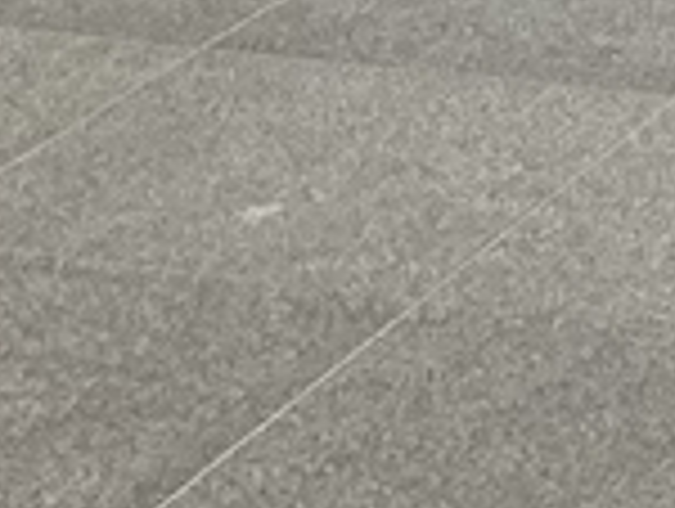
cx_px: 1030
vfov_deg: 6.0
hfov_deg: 9.2
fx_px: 4062
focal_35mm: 208
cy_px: -1511
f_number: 1.8
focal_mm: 4.25
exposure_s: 1/50
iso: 125
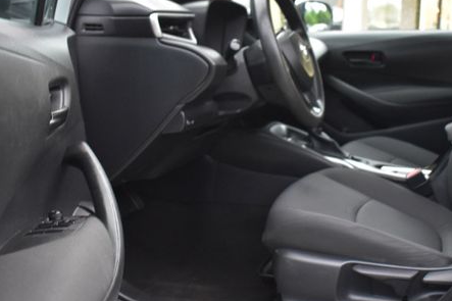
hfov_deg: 37.7
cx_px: 309
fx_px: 653
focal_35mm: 52
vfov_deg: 26.0
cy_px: 137
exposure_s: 1/15
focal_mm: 24
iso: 1600
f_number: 3.8
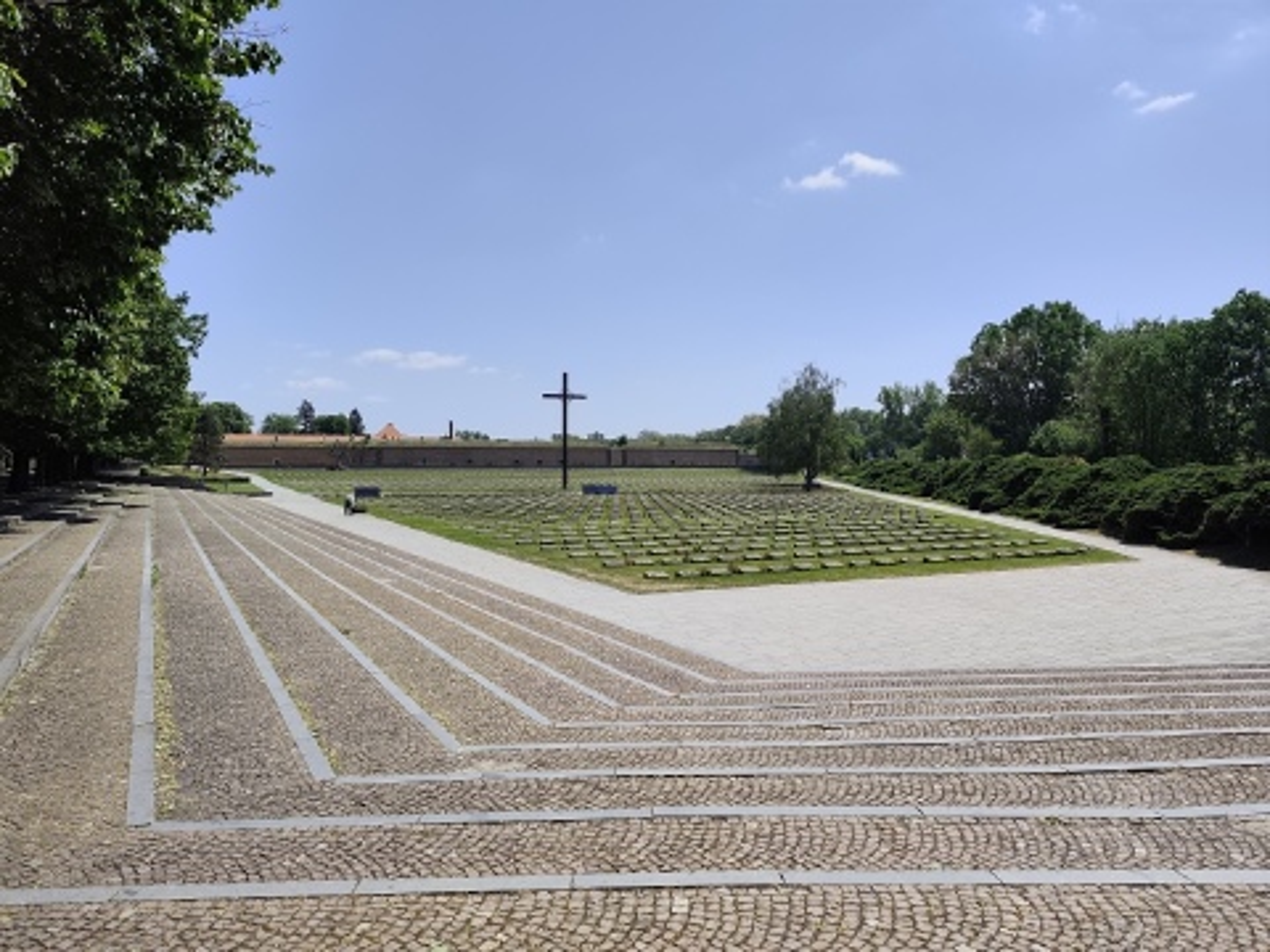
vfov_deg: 58.9
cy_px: 476
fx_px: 844
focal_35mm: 23
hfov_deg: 73.9
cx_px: 635
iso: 50
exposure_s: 1/1997
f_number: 1.65
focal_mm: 6.19
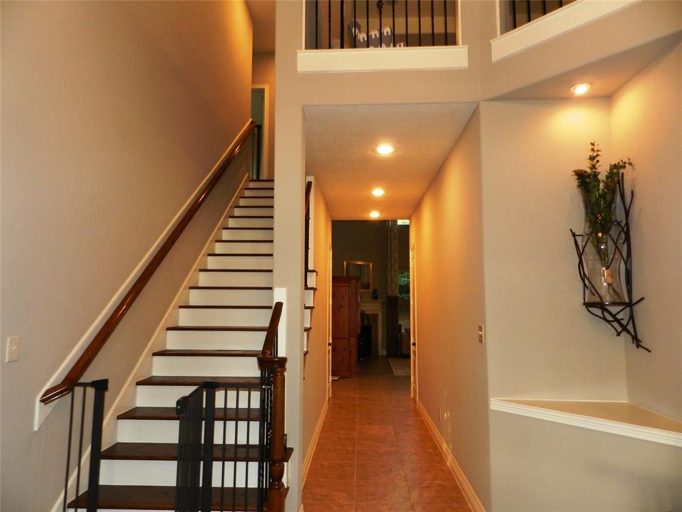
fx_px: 453
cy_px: 256
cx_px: 341
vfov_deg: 58.9
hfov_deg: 73.9
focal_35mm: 23
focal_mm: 4
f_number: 3.4
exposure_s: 1/30
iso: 200
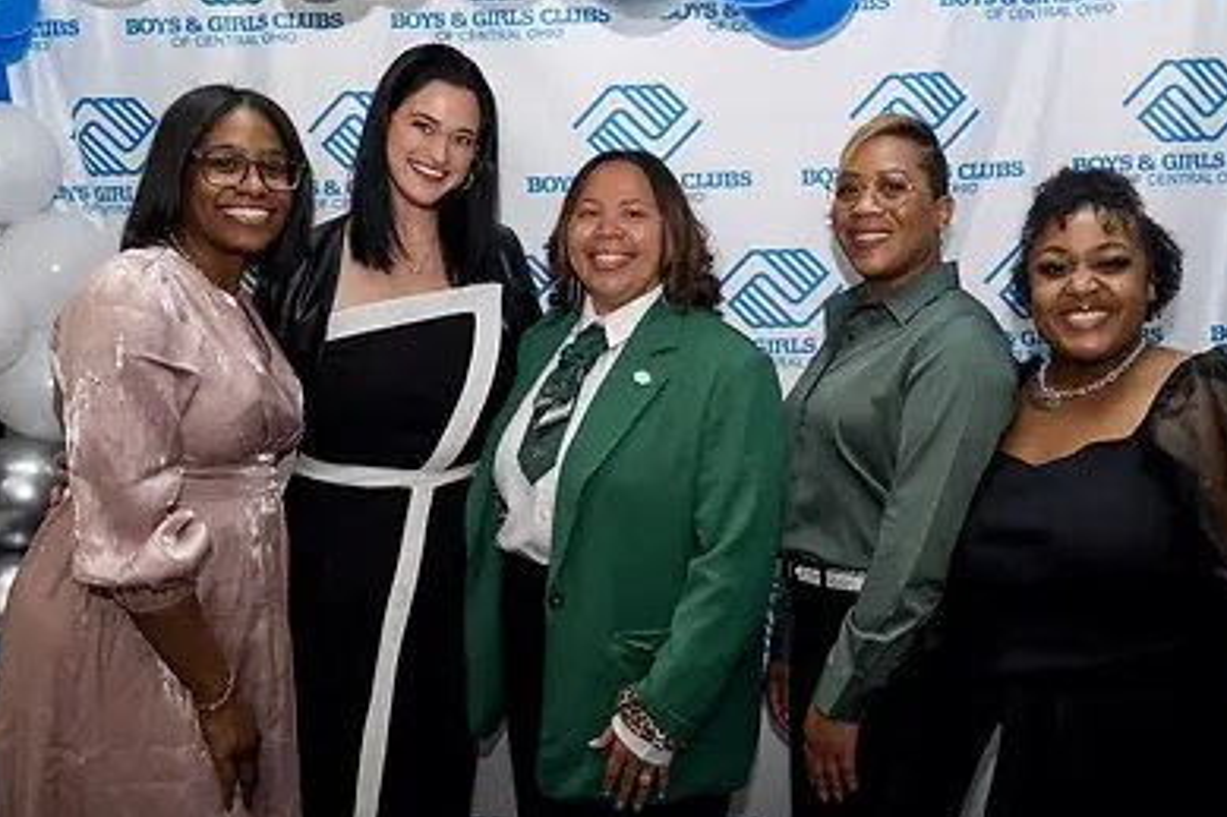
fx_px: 1260
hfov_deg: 51.8
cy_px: 394
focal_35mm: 37
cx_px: 672
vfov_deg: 35.9
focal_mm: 32
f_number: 3.5
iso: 1250
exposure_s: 1/200
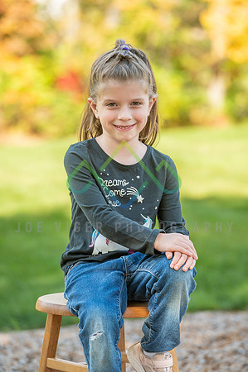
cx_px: 124
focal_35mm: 200
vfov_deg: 10.3
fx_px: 2071
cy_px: 186
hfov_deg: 6.9
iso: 100
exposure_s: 1/100
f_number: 6.3
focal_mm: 200
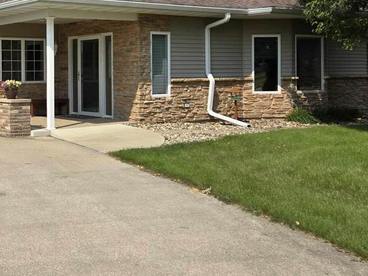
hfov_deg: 34.2
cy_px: 75
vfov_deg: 28.2
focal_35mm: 51
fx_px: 542
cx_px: 1
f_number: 1.8
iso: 25
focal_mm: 5.4
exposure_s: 1/2551
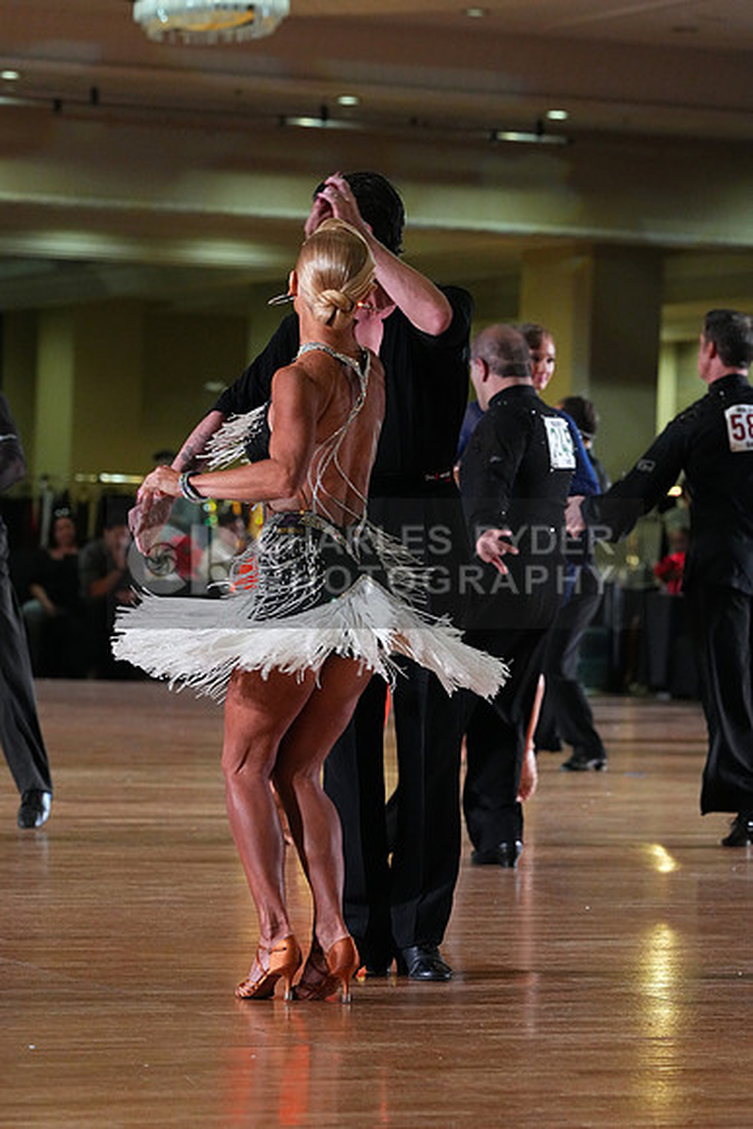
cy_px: 564
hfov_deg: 9.5
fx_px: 4546
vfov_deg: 14.2
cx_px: 376
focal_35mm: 145
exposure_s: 1/400
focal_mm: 145
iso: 8000
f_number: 5.6
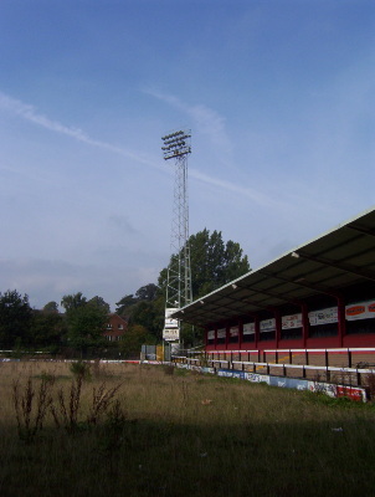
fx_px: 518
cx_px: 188
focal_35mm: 36
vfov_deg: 51.2
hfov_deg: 39.8
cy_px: 248
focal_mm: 5.54
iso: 100
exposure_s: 1/1147
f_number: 5.24
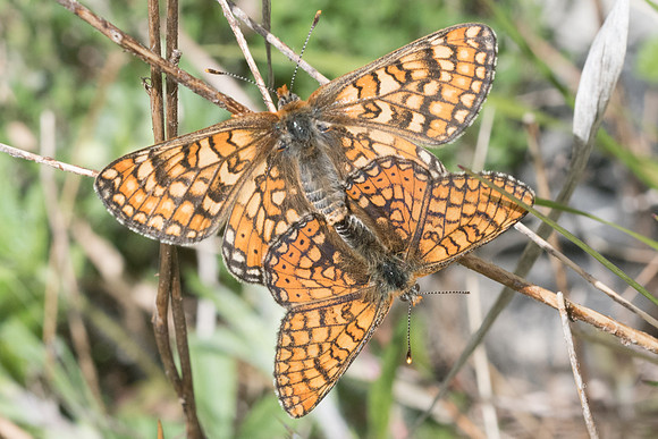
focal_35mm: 381
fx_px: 6966
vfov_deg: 3.6
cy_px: 307
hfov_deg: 5.4
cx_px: 390
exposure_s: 1/1000
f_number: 13
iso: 800
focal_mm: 150
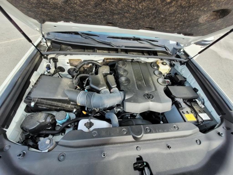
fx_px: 88
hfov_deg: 106.2
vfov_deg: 89.9
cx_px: 116
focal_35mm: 13
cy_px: 88
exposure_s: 1/237
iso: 40
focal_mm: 1.74
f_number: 2.2
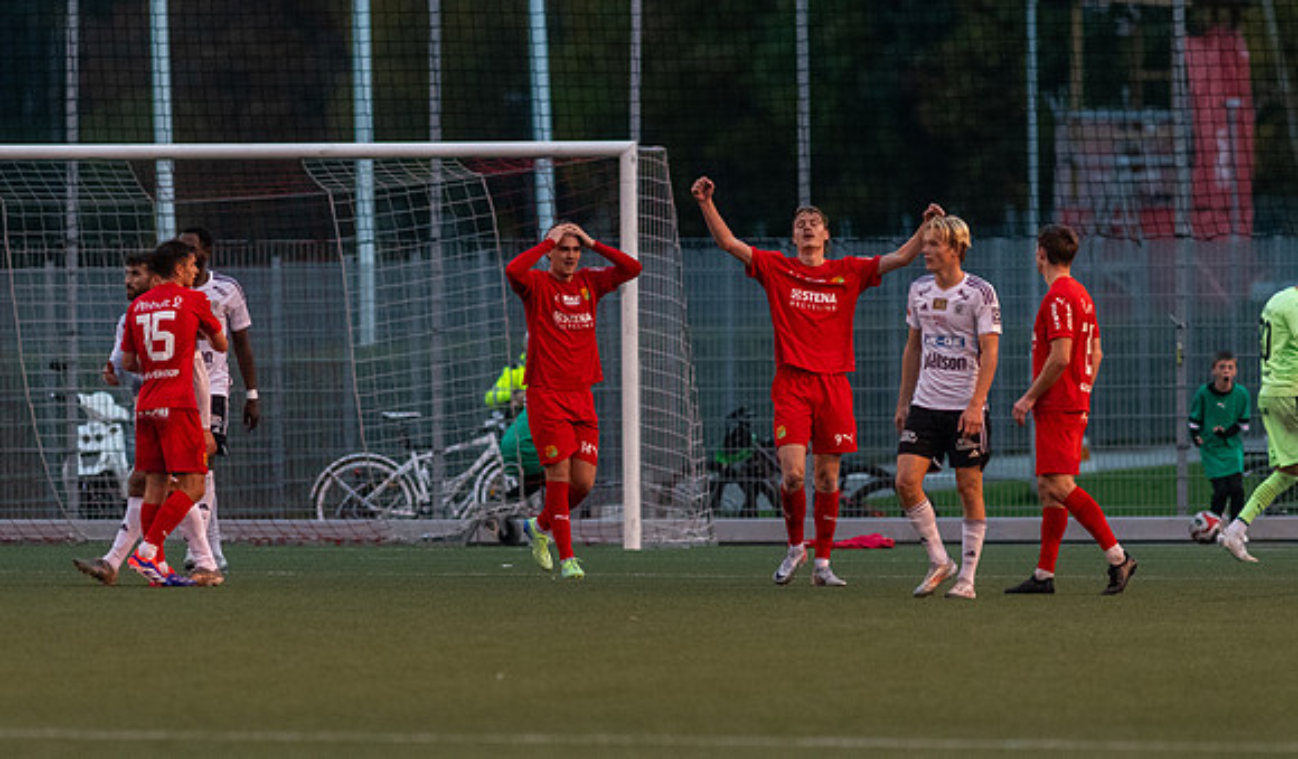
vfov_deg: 2.4
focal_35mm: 517
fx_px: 17973
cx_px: 579
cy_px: 480
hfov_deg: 4.1
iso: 5600
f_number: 3.2
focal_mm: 300
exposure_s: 1/1000
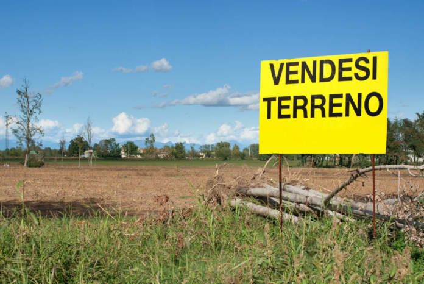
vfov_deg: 18.2
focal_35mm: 75
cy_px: 142
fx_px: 884
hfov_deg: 27.0
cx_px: 212
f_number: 8
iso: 100
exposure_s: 1/250
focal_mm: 50
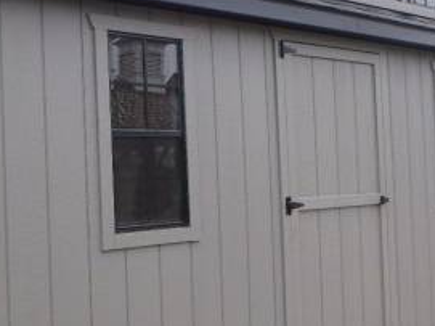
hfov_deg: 32.5
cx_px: 161
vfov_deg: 24.8
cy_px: 154
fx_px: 741
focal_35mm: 59
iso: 160
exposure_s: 1/60
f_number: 3.9
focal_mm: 4.5
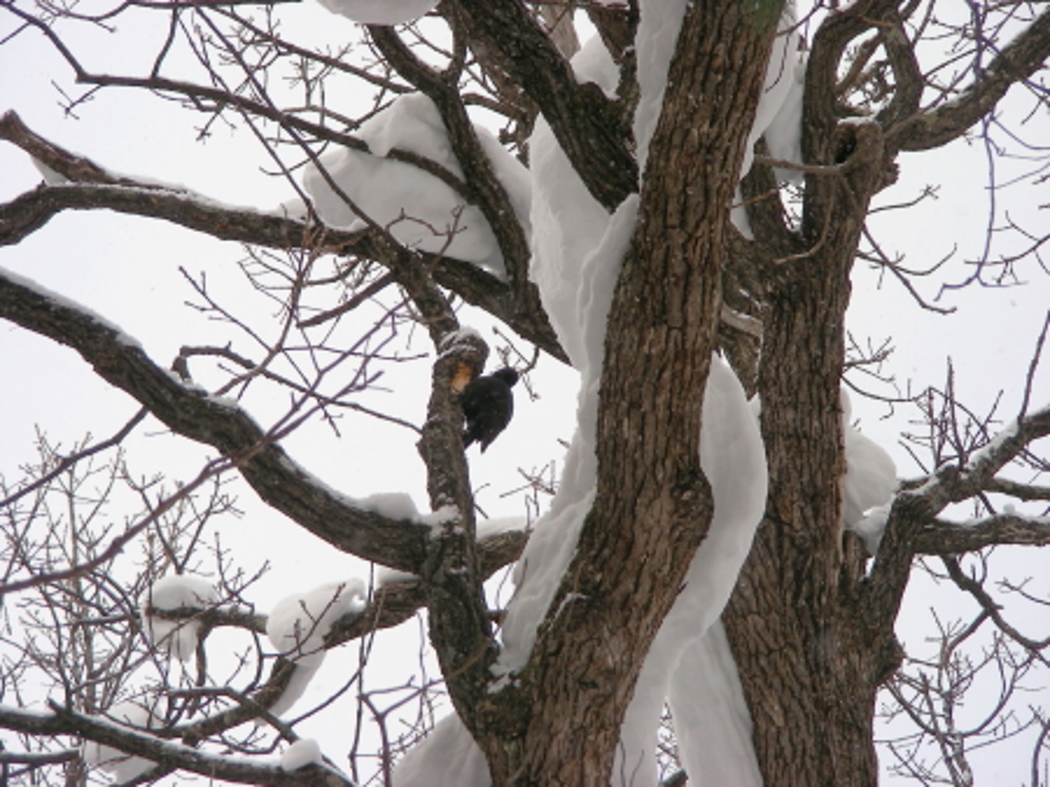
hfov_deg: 11.5
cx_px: 525
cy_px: 394
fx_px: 5214
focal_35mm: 172
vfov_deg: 8.6
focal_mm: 28.7
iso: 50
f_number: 3.5
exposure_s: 1/192
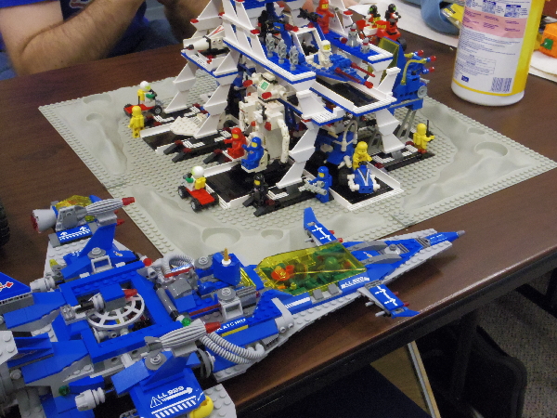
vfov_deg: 32.9
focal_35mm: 44
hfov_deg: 42.9
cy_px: 209
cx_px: 278
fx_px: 708
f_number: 6.3
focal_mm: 7.9
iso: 1600
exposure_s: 1/60
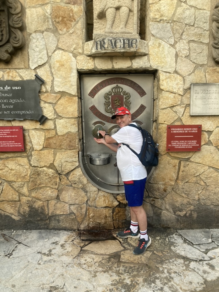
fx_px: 236
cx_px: 110
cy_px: 146
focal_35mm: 28
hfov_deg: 49.7
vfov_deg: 63.4
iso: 40
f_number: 1.8
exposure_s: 1/121
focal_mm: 3.99
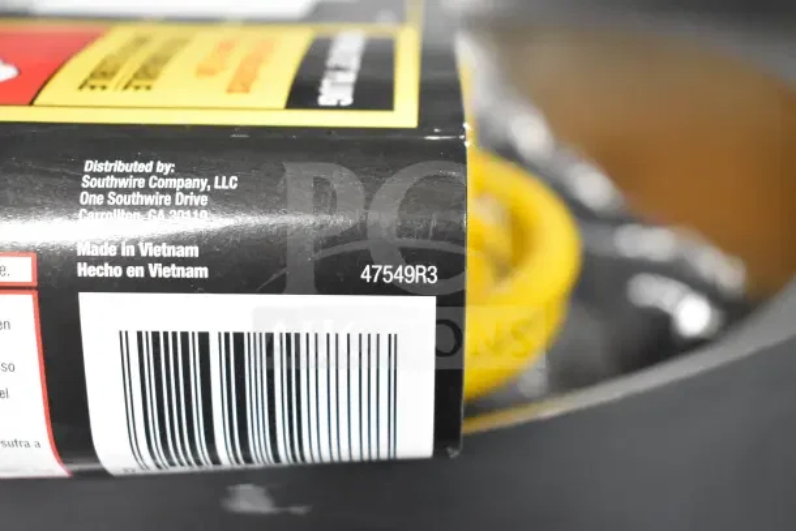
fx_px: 1128
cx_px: 398
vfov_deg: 26.5
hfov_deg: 38.9
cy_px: 266
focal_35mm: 51
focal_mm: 34
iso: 6400
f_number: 5
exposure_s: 1/100
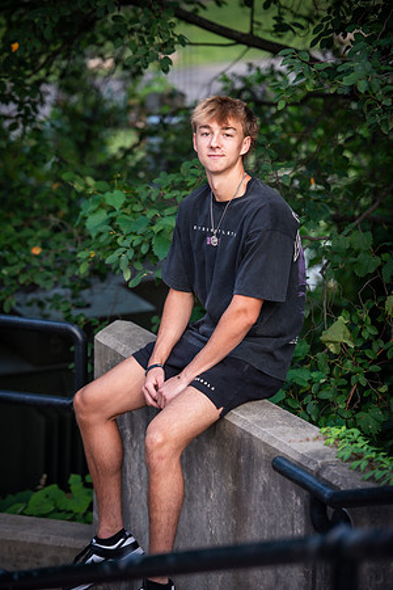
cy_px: 295
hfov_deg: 9.8
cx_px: 196
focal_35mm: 140
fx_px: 2292
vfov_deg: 14.7
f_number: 2.8
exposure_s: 1/160
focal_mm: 140
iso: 800
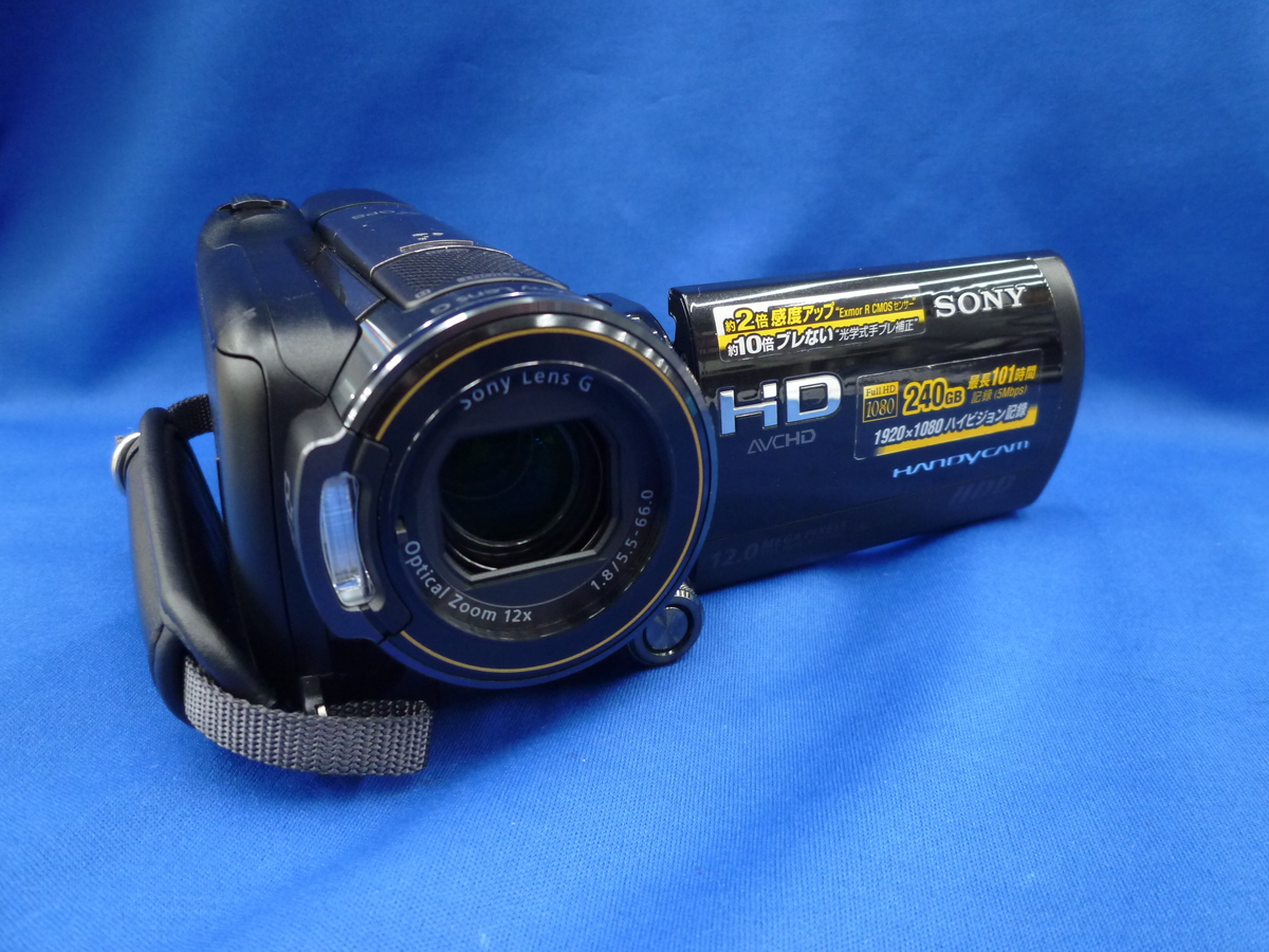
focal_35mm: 25
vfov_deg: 54.9
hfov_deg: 69.4
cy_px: 476
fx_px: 916
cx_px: 634
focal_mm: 4.5
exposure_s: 1/30
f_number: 2.8
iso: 250
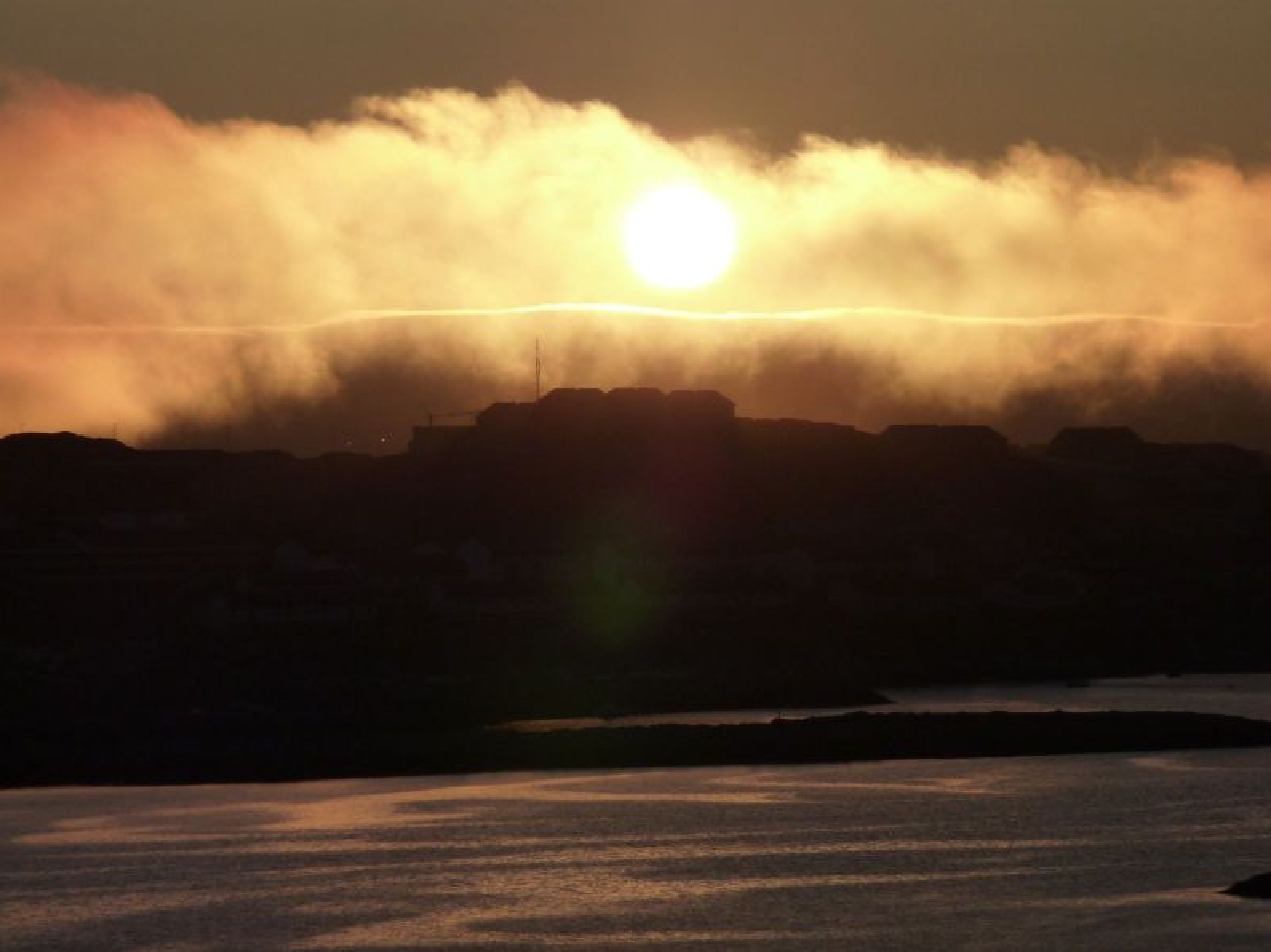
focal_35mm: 302
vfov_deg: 4.9
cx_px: 636
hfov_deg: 6.6
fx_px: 11087
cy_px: 476
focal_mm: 49.2
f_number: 6.3
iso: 125
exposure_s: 1/2000
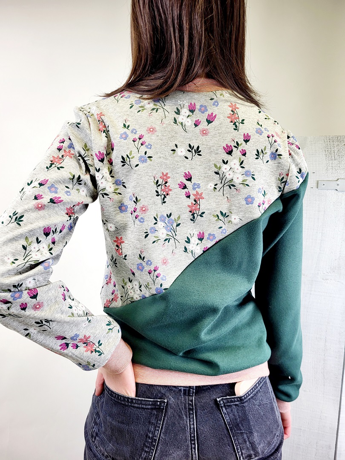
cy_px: 230
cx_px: 172
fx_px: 346
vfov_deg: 67.3
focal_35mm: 26
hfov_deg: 53.1
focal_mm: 5.4
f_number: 1.8
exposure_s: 1/100
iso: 64
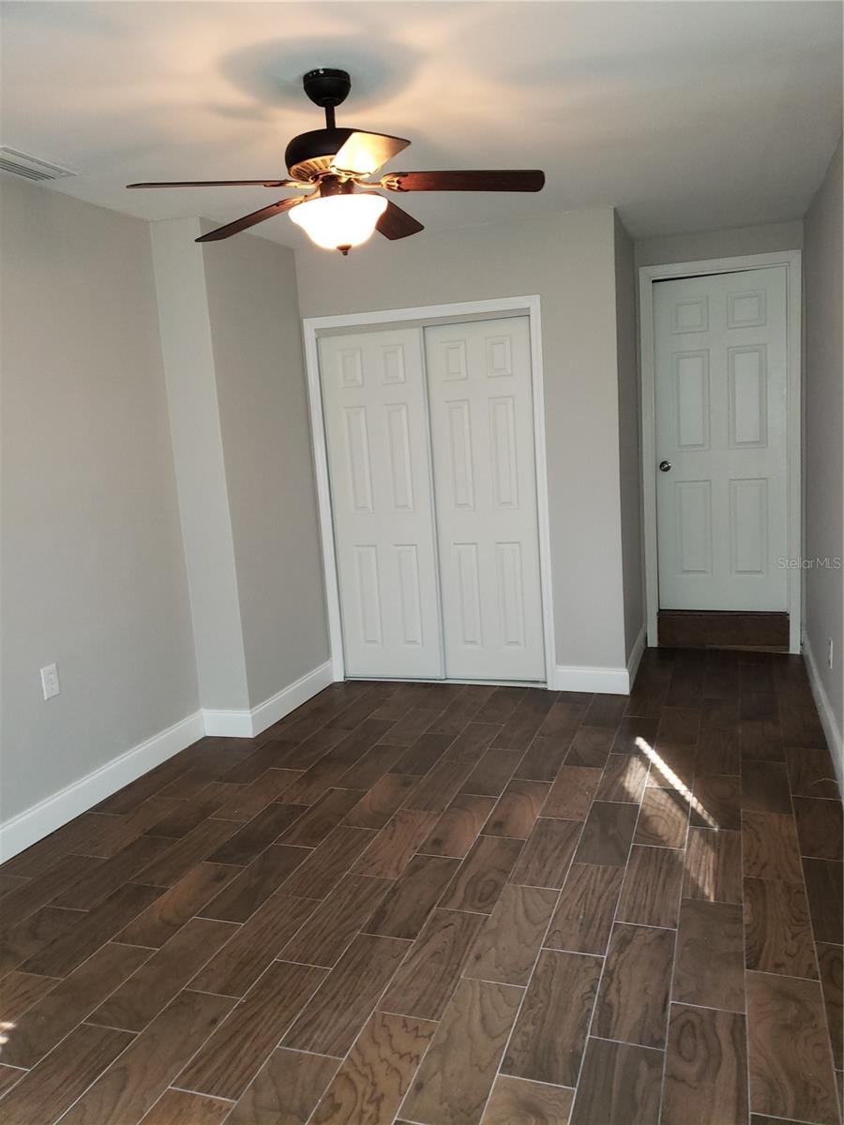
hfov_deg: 53.1
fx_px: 845
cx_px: 422
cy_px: 562
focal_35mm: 26
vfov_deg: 67.3
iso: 125
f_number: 1.5
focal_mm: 4.3
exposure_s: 1/17
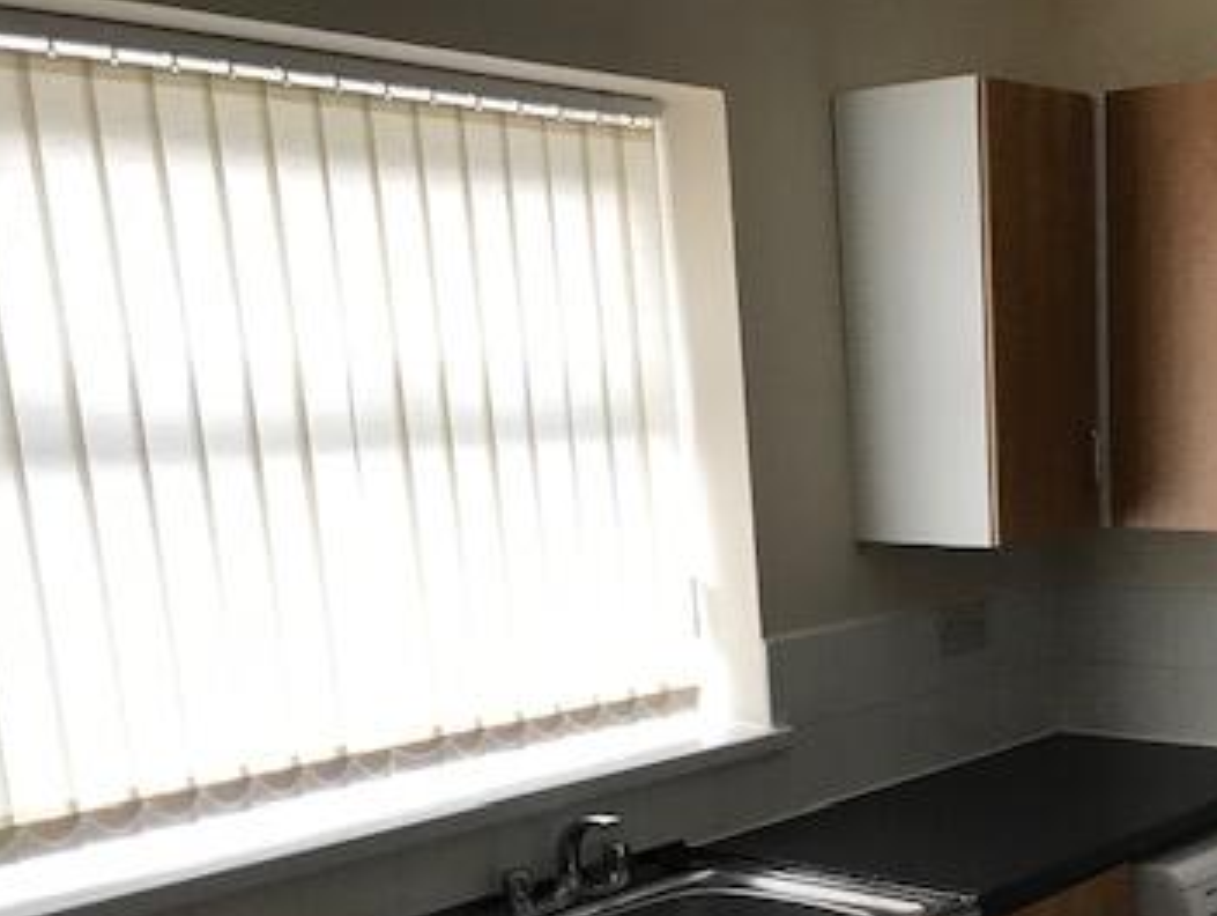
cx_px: 1040
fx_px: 1795
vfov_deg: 27.7
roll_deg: +1.7
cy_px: 805
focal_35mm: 51
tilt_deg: -13.3
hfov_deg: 35.7
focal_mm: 3.99
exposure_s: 1/33
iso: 25
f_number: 1.8
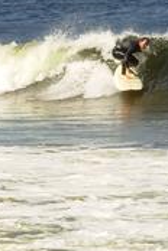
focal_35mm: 625
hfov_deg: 2.2
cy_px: 147
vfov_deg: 3.3
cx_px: 157
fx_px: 4375
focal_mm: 31.4
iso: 50
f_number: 5
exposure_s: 1/575
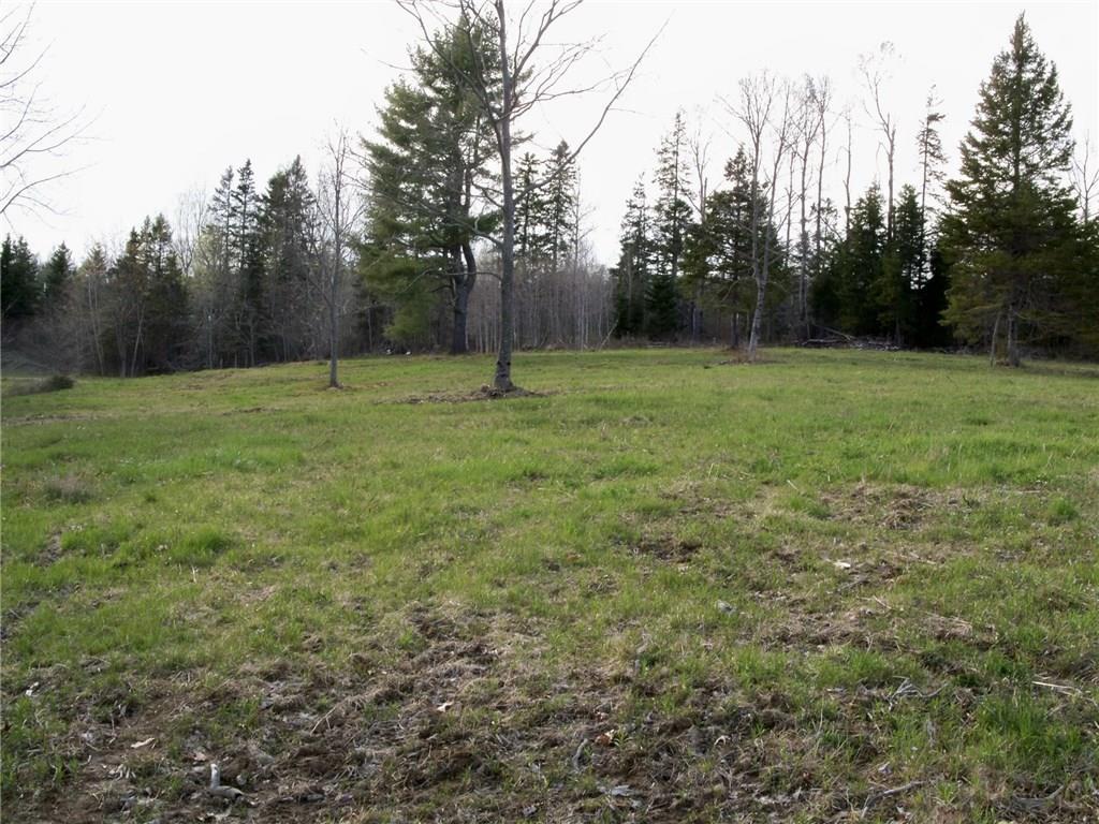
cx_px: 550
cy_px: 412
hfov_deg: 38.2
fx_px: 1587
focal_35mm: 50
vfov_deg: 29.1
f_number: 9
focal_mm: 8.8
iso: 100
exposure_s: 1/30
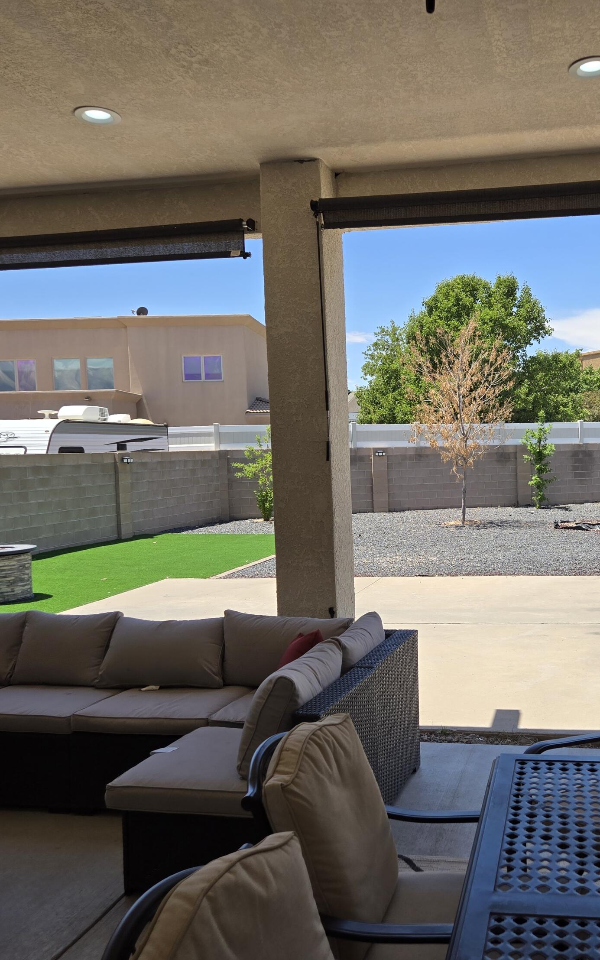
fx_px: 863
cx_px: 448
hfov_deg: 37.4
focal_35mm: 33
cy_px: 481
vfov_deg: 58.1
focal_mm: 5.4
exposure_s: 1/1542
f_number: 1.8
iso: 25
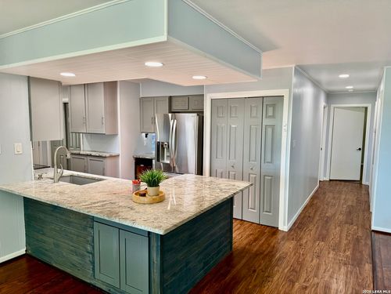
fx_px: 271
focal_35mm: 24
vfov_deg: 56.8
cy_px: 147
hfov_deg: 71.6
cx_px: 196
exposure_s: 1/120
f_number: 1.78
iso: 125
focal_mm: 6.76
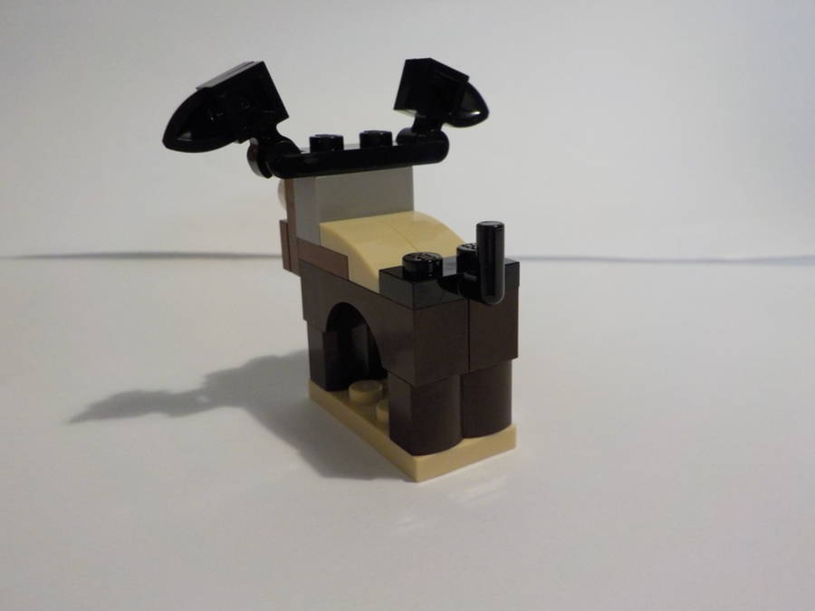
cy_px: 306
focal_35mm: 30
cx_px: 408
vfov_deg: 46.8
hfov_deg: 60.0
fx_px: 706
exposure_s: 1/30
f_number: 3.3
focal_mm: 4.1
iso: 400
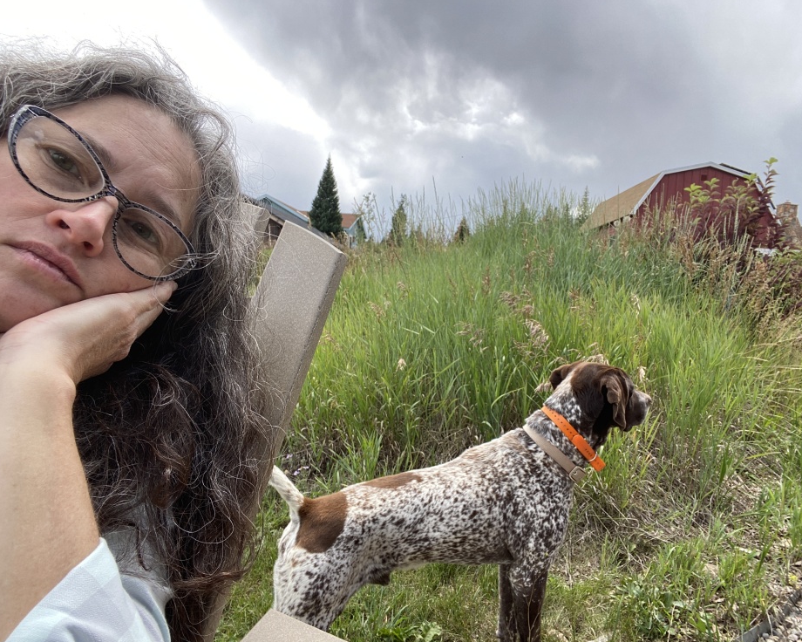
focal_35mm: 25
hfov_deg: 68.0
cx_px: 425
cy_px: 326
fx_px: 593
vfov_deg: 56.8
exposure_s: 1/224
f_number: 2.2
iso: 25
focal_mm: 2.71
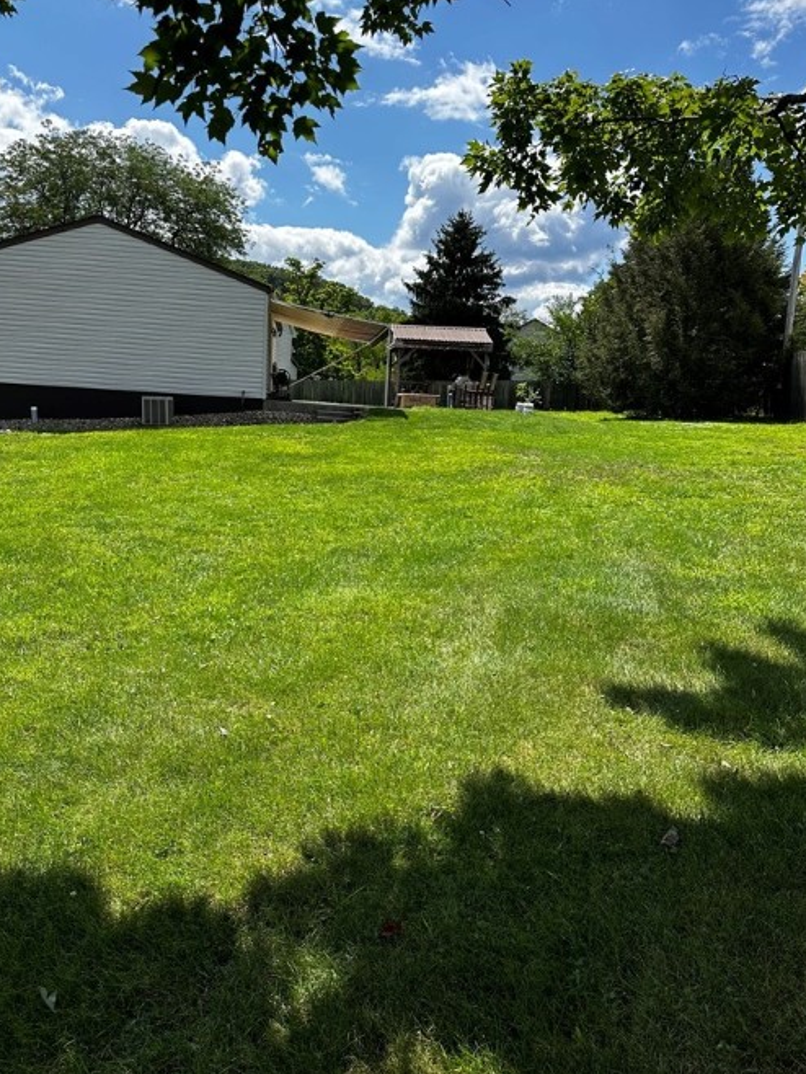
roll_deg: -3.7
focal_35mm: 28
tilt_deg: -8.2
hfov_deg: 49.7
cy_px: 521
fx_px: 869
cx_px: 352
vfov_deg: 63.4
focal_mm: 6.86
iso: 80
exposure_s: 1/3597
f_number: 1.78
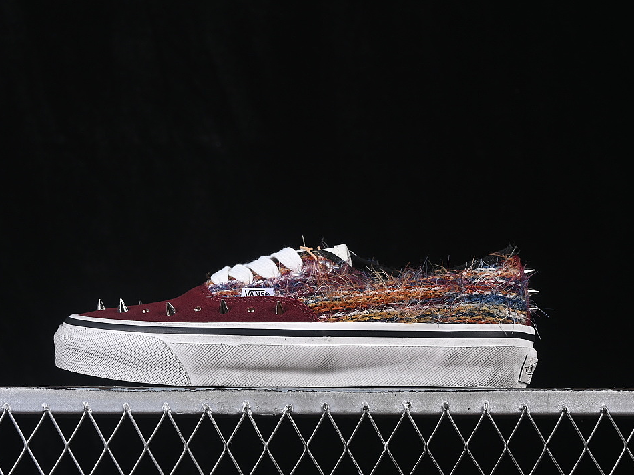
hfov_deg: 23.8
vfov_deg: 18.0
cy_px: 239
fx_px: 1501
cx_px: 299
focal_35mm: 82
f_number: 8
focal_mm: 50
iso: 160
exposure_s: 1/80
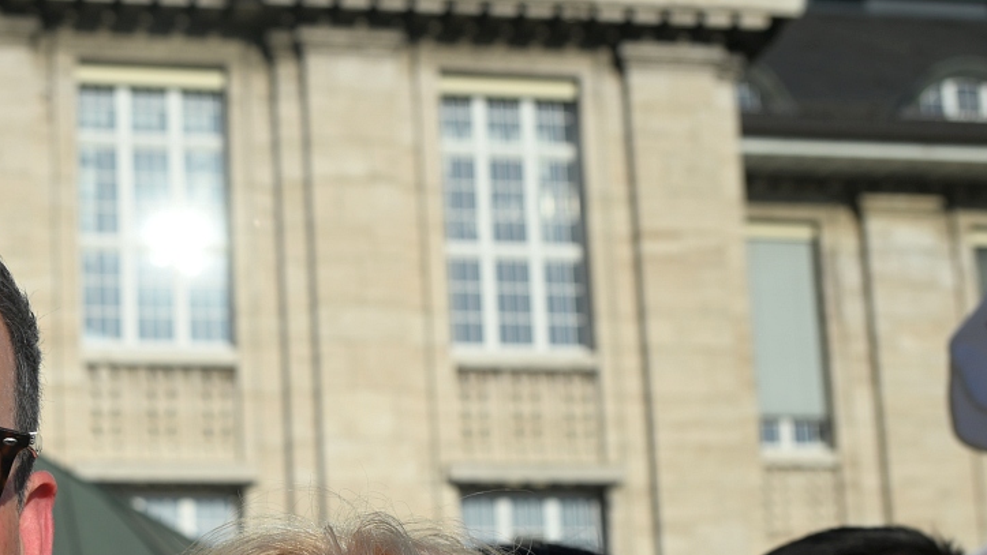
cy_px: 623
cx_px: 199
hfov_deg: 27.3
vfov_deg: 15.4
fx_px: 1989
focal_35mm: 76
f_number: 5.6
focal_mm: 35
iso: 100
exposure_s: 1/800
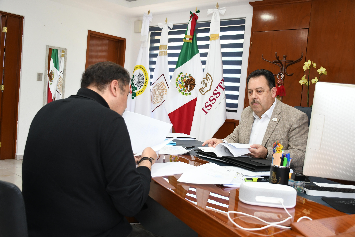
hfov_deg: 55.8
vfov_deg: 38.9
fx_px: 335
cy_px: 118
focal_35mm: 34
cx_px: 178
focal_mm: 23
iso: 1250
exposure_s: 1/100
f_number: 3.8
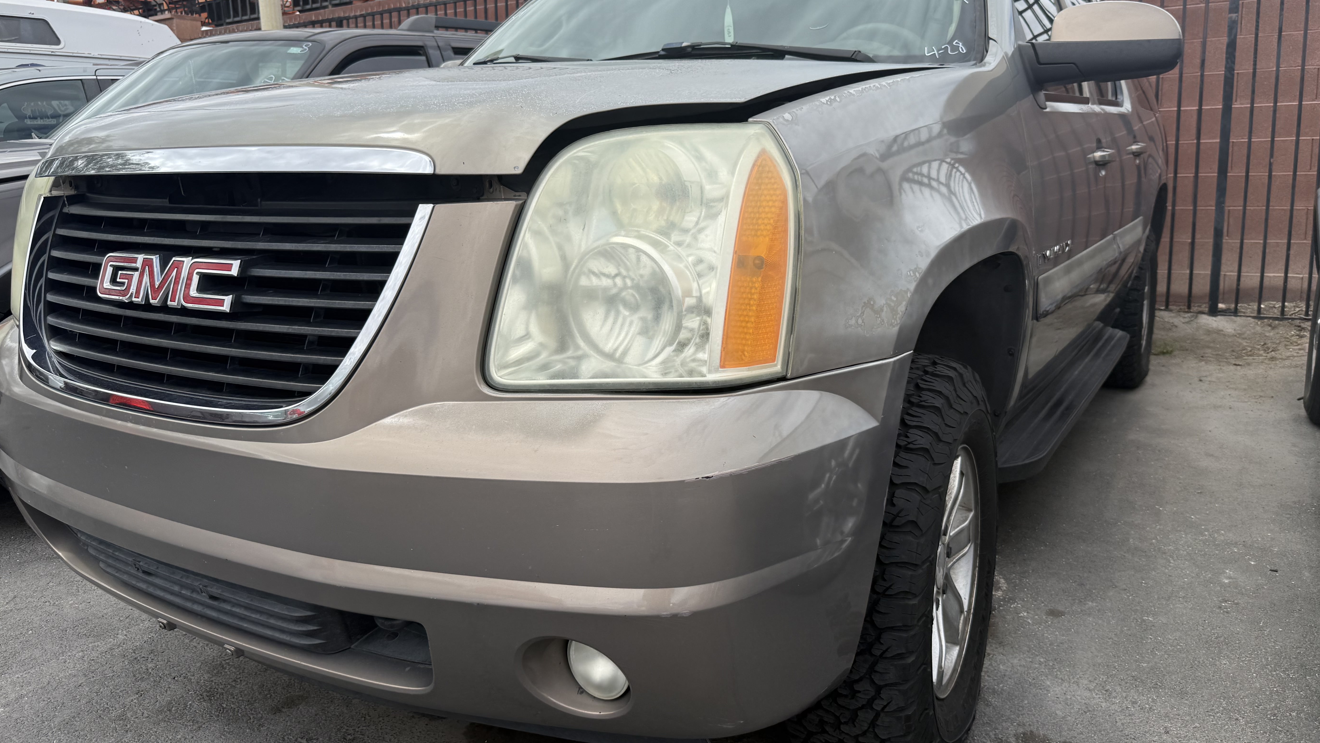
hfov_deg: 69.9
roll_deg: +1.8
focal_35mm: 27
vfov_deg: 42.8
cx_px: 668
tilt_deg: -8.8
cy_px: 318
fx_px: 945
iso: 80
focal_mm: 6.76
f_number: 1.78
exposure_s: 1/3584
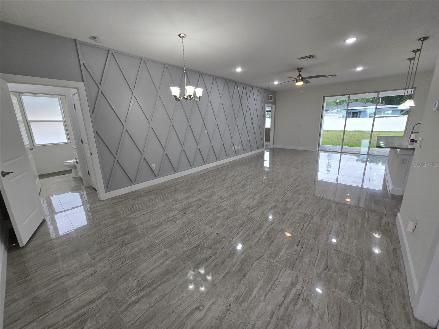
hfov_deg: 106.2
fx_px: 165
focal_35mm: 13
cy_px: 164
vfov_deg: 89.9
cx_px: 220
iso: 50
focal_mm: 1.7
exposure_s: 1/60
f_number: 2.2
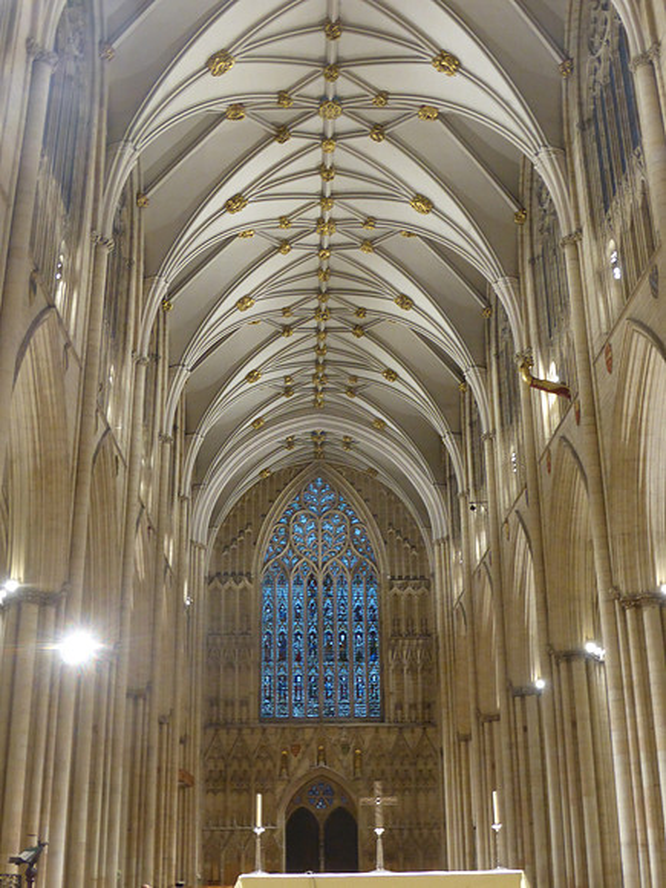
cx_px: 333
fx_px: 1103
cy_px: 444
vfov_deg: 43.9
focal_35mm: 43
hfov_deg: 33.6
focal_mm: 7.4
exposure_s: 1/5
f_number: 3.9
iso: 400
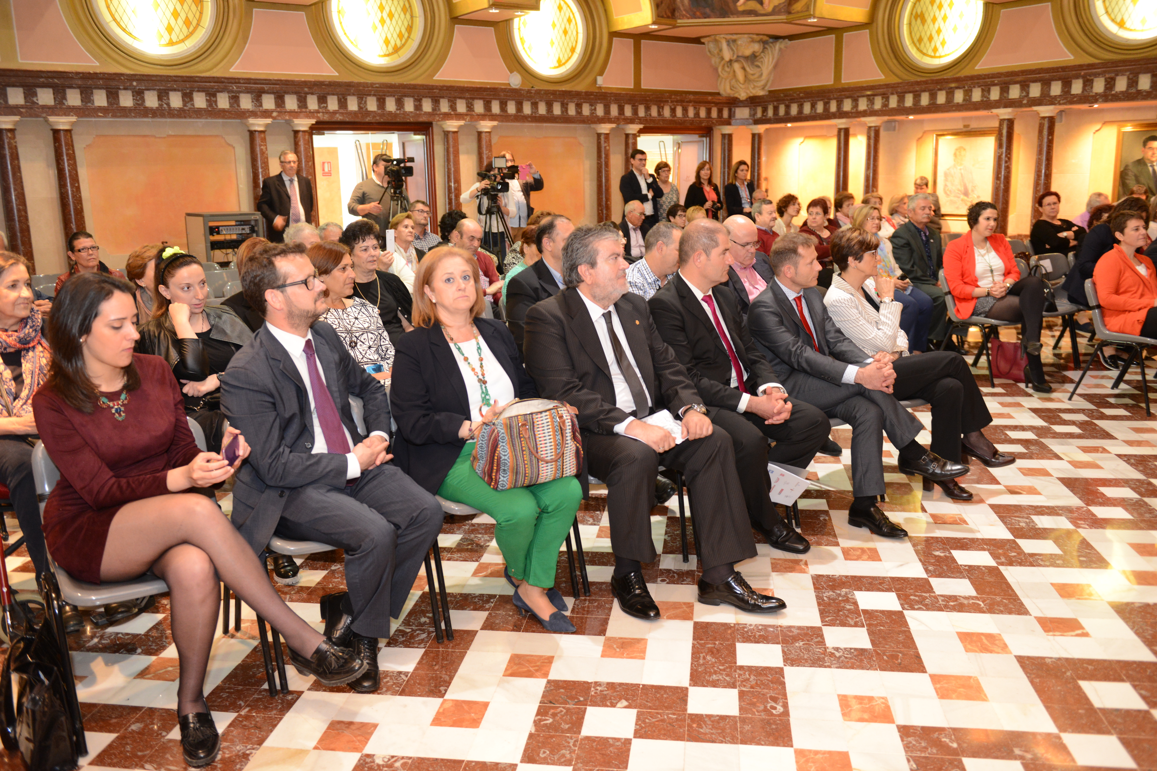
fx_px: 996
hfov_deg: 60.3
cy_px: 386
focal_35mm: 31
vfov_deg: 42.3
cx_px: 578
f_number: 3.2
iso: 1600
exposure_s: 1/30
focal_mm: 31
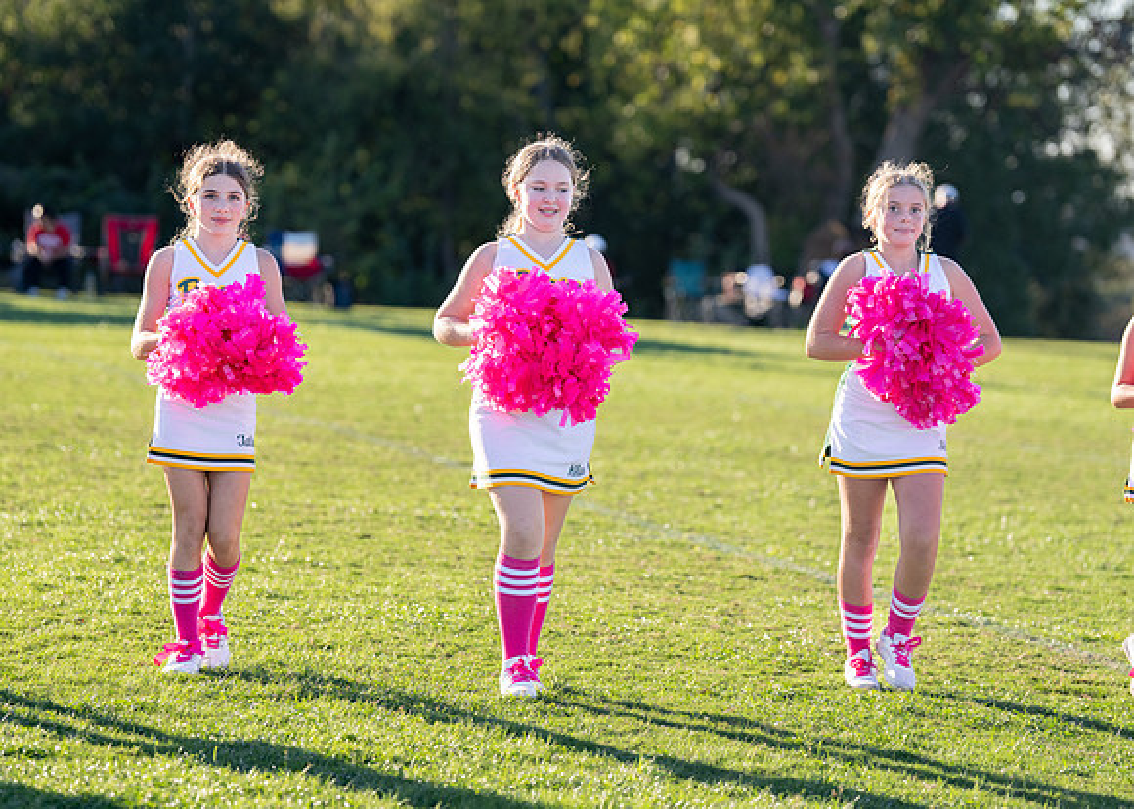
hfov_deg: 13.5
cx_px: 558
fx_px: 4797
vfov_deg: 9.6
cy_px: 363
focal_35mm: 149
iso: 500
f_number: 2.8
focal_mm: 125
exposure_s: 1/2500
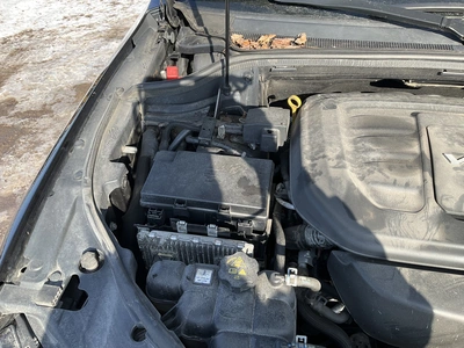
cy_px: 174
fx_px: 389
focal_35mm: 29
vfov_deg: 48.2
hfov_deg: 61.7
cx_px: 232
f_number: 1.8
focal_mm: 3
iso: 25
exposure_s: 1/389
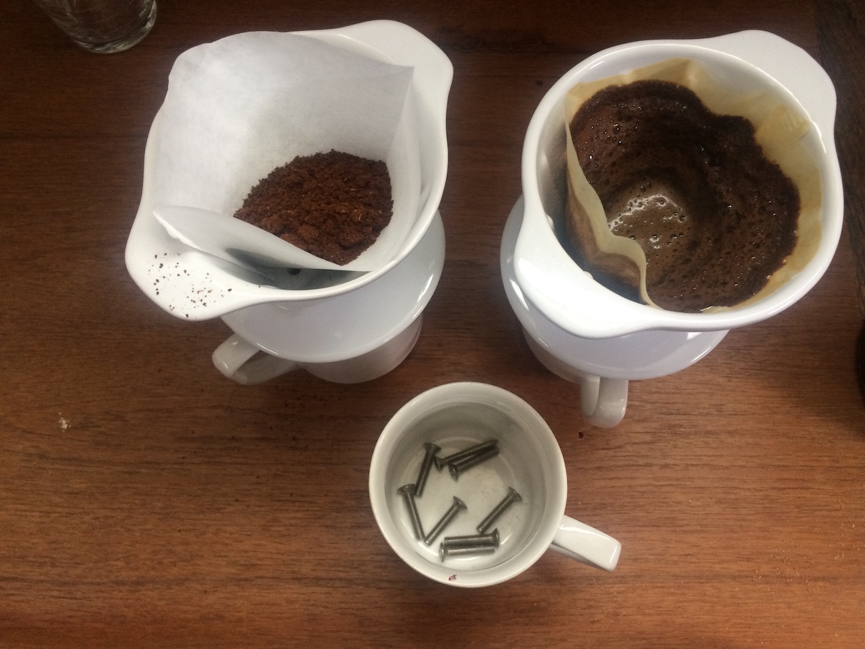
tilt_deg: -74.3
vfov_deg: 48.2
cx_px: 432
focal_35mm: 29
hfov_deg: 61.7
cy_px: 324
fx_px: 725
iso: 160
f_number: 2.2
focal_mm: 4.15
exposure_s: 1/33
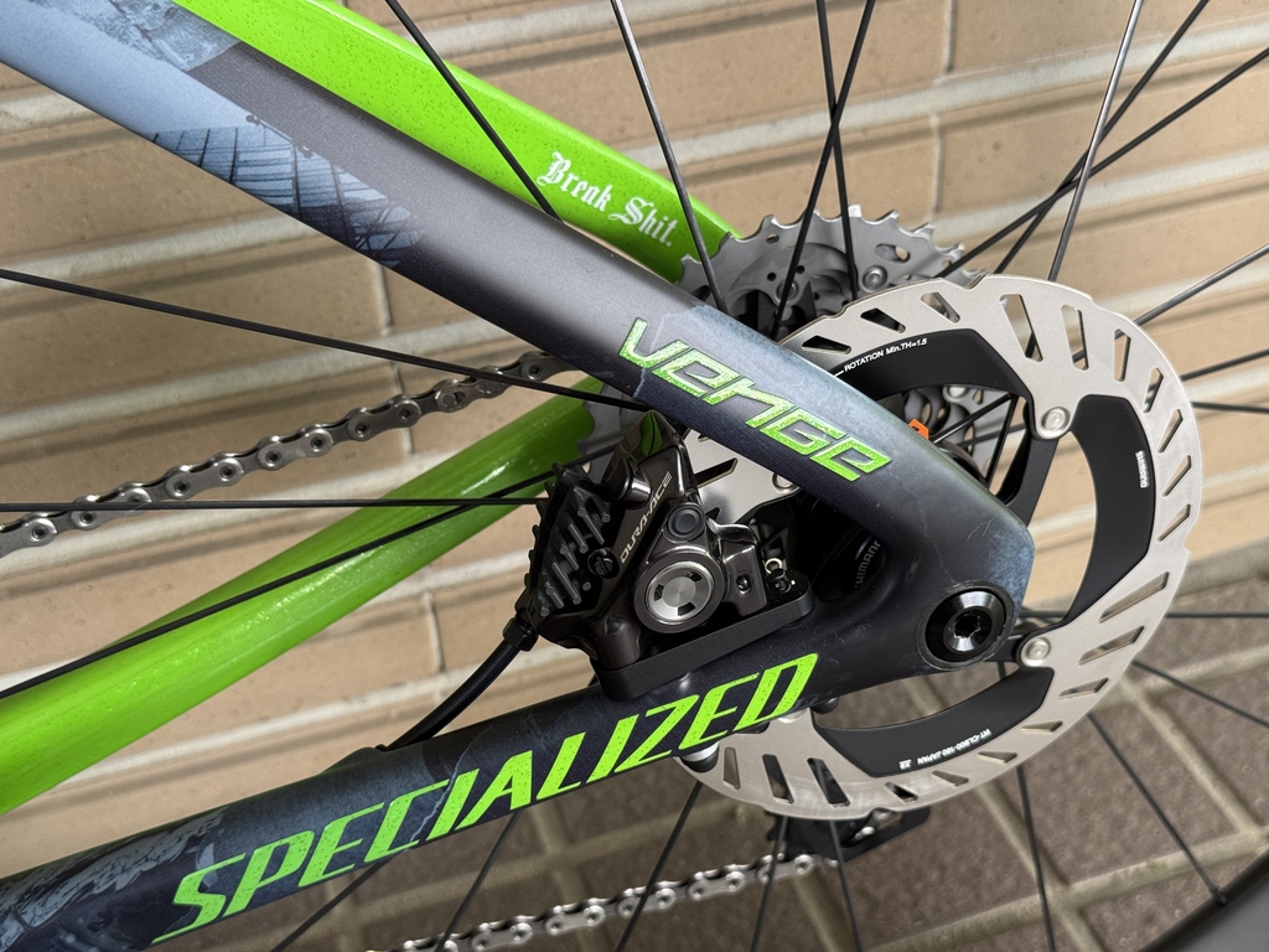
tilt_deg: -37.3
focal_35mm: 48
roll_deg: +2.7
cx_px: 634
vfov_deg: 30.3
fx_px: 1760
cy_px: 476
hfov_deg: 39.7
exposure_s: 1/60
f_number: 1.78
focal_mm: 6.76
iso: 160
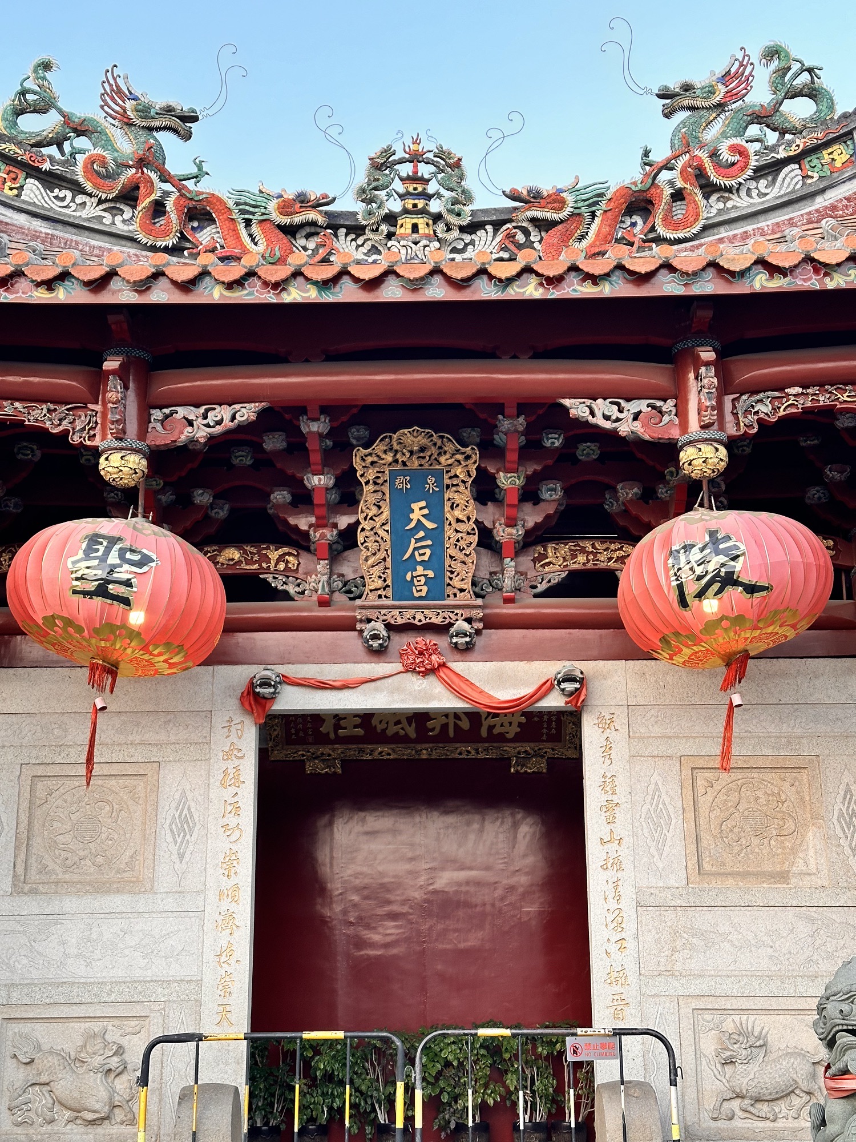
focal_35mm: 48
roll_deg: +0.3
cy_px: 571
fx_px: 1583
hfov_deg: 30.3
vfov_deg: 39.7
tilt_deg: +15.0
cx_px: 428
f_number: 1.78
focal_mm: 6.86
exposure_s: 1/98
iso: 80
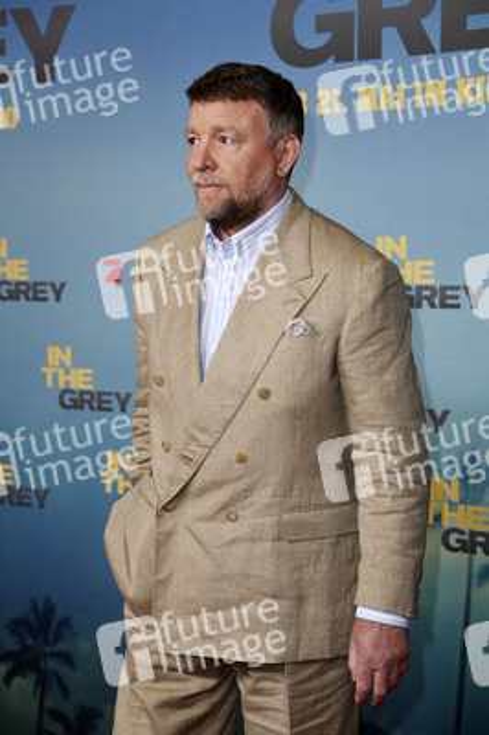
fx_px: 1878
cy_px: 368
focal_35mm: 92
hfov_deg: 14.8
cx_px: 244
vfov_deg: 22.2
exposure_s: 1/250
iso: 1000
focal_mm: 92
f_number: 5.6
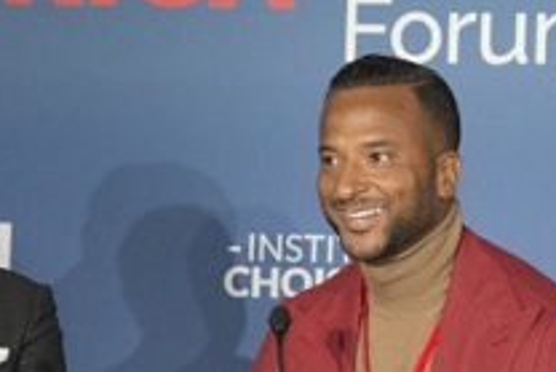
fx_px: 3431
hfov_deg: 9.2
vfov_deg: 6.2
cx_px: 134
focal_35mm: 222
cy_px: 364
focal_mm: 62
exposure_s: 1/60
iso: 1250
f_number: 5.6
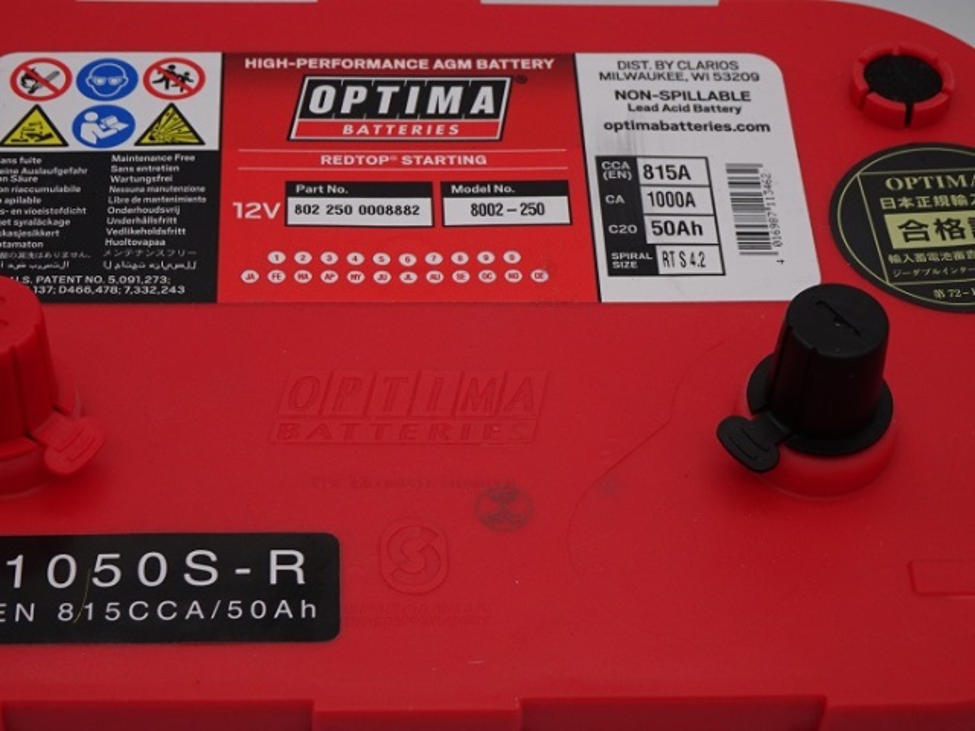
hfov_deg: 22.3
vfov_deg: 16.8
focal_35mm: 88
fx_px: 2479
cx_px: 488
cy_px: 366
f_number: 5
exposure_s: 1/100
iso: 160
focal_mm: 14.99
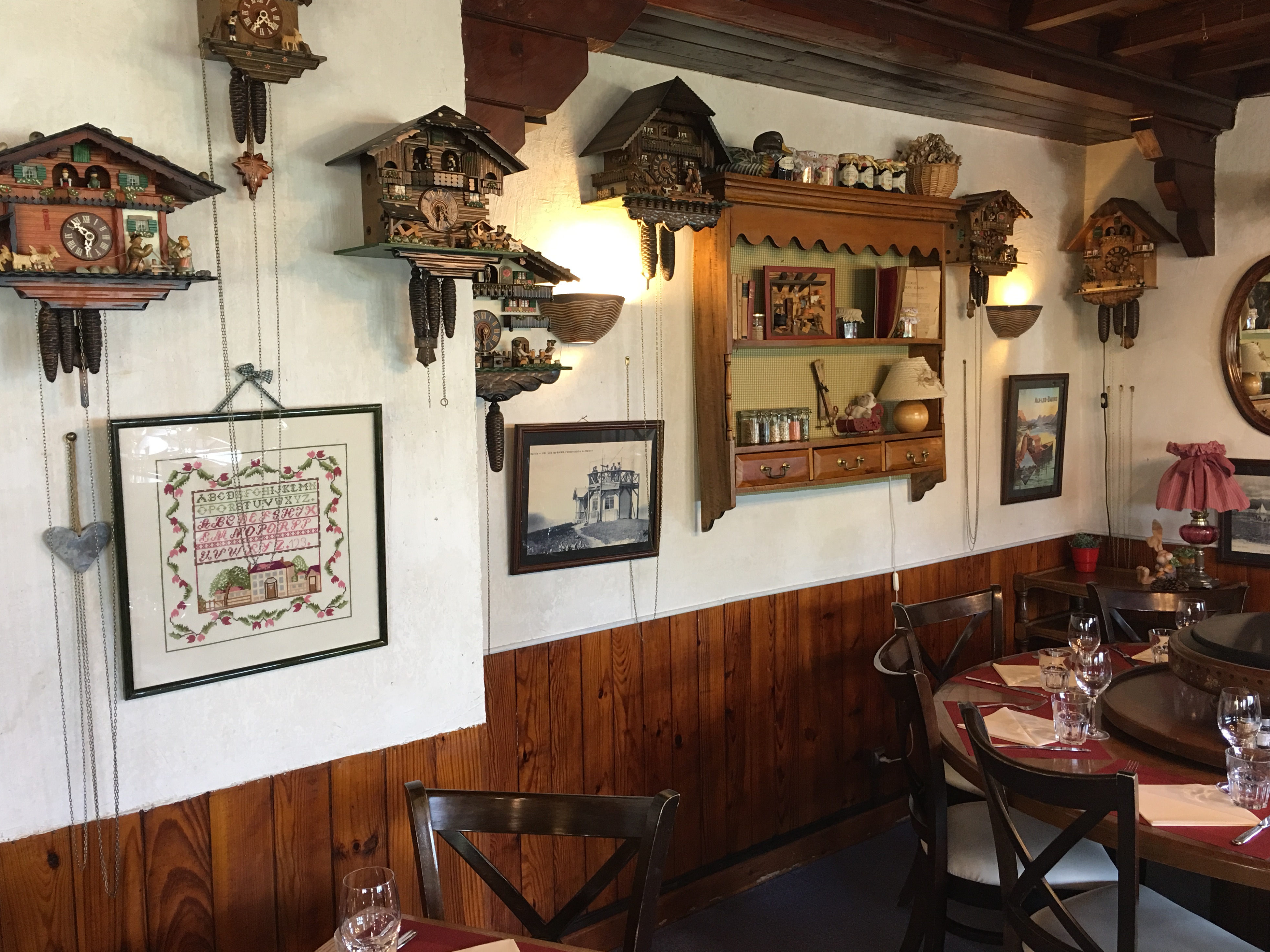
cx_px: 650
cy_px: 462
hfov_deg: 60.0
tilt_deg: -4.1
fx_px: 1101
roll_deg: +1.3
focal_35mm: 30
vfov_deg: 46.8
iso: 64
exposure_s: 1/17
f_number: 2.2
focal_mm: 4.15
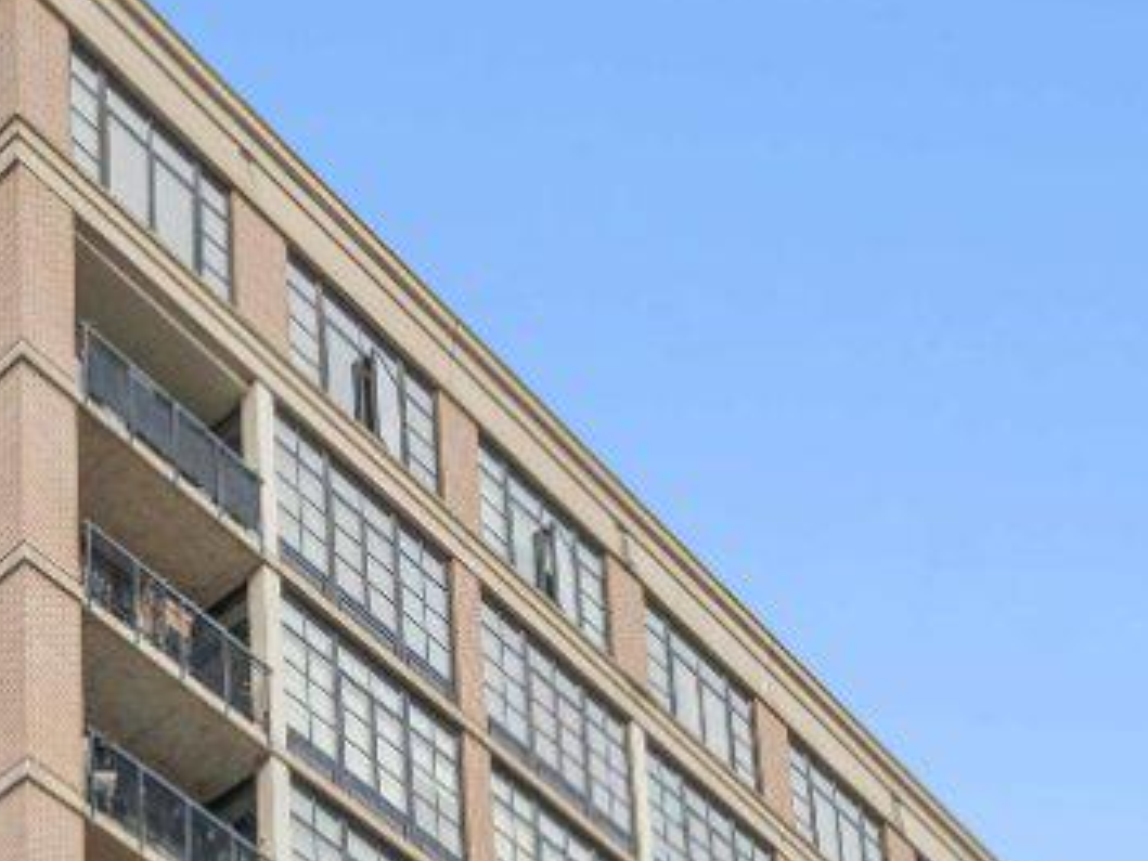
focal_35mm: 78
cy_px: 2013
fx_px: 2588
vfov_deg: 13.9
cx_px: -29
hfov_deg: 23.8
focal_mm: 14
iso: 250
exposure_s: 1/250
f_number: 9
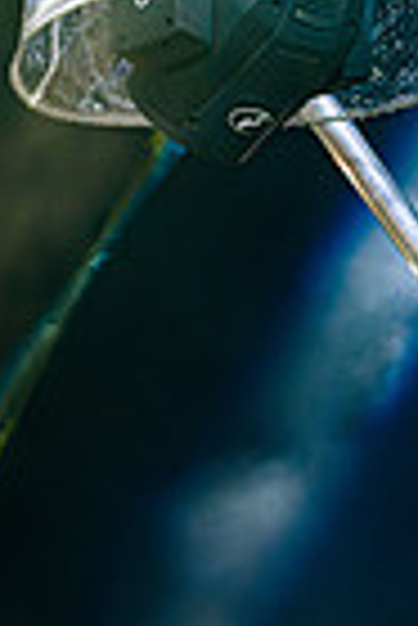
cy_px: 923
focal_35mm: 152
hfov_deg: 8.8
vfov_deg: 12.8
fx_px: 2641
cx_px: -198
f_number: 2.5
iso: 5000
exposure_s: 1/160
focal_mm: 47
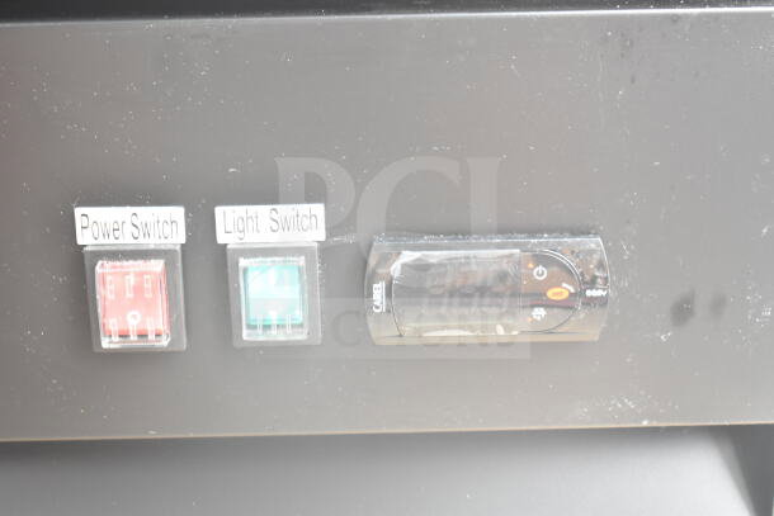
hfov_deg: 33.4
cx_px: 387
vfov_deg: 22.6
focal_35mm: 60
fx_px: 1290
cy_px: 258
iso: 2200
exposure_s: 1/60
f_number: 4.8
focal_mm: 40
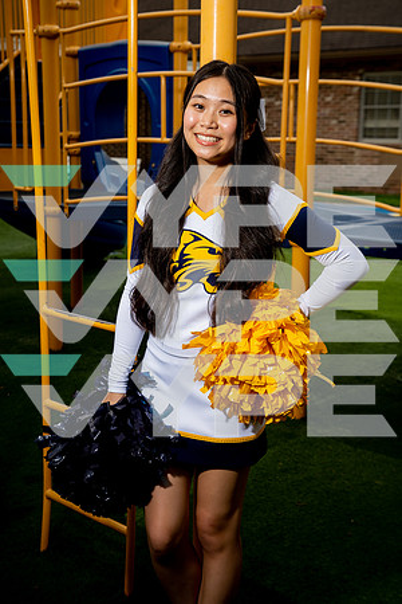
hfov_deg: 23.4
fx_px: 971
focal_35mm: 58
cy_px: 302
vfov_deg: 34.5
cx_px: 201
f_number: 5.6
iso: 100
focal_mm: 58
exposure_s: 1/250
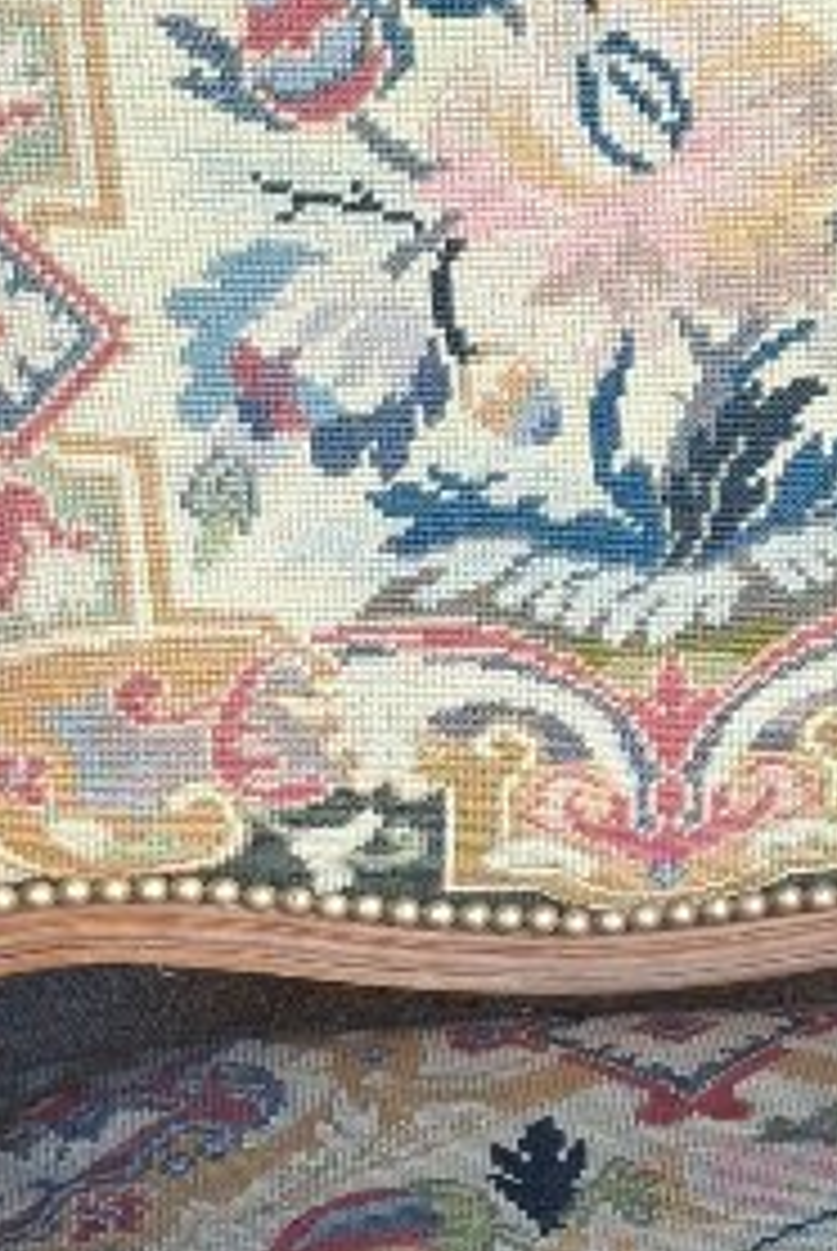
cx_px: 644
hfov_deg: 11.3
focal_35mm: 121
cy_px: 1012
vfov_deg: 16.8
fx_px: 4209
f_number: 1.8
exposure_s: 1/100
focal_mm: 4
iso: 160
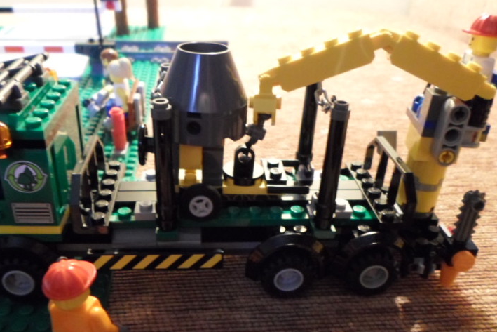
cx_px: 239
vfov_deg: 39.9
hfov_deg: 57.2
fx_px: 456
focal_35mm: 33
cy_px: 190
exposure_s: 1/4
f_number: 2.5
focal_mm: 4.5
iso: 400
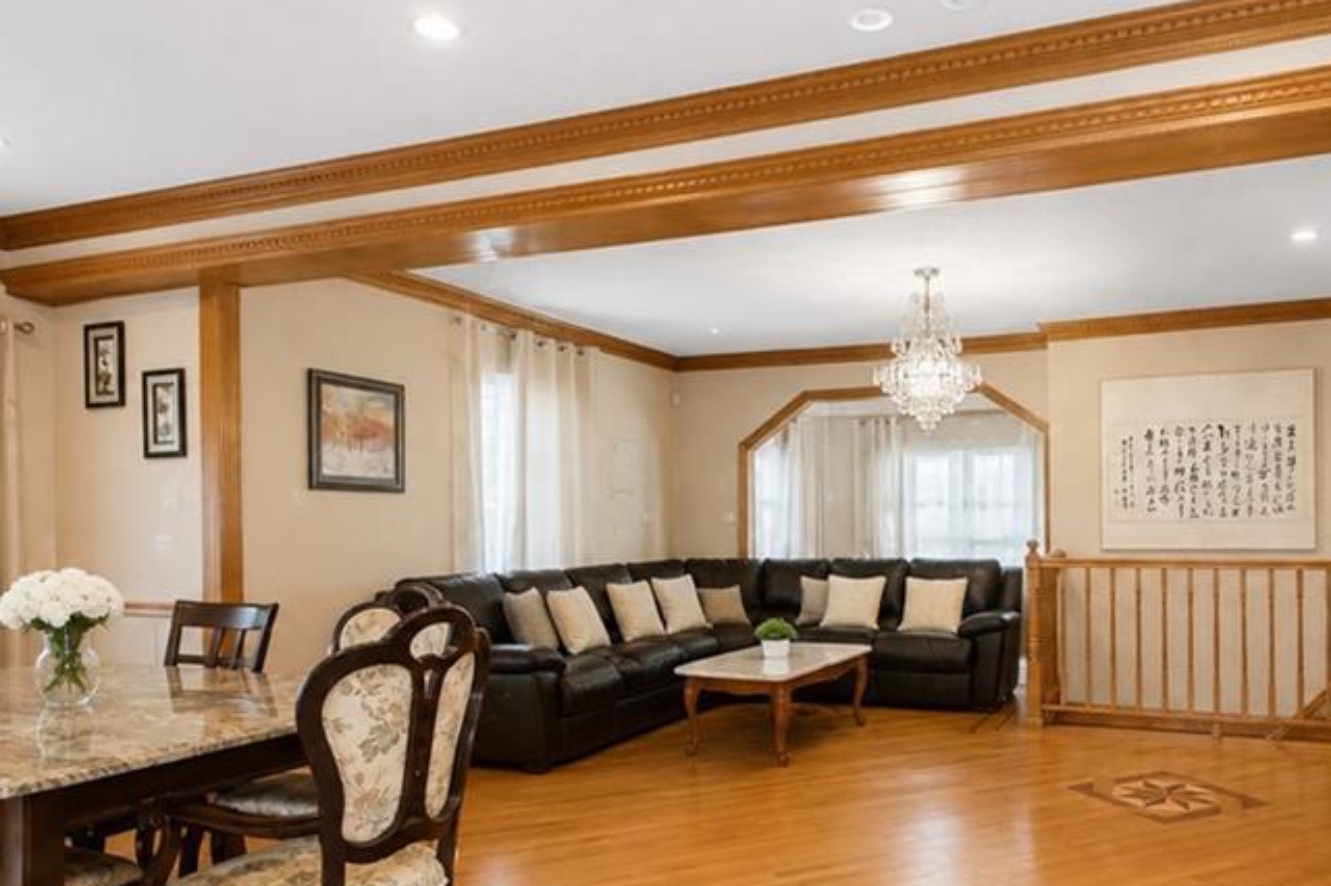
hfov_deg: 72.8
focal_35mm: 24
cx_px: 813
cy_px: 528
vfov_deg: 52.7
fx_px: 887
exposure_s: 1/60
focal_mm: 10
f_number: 7.1
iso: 2000
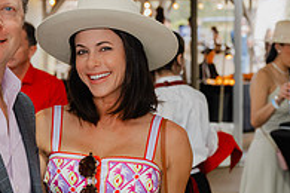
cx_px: 131
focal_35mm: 155
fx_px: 1249
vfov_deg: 8.8
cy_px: 170
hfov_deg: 13.2
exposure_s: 1/160
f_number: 4.5
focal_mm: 52
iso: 1600
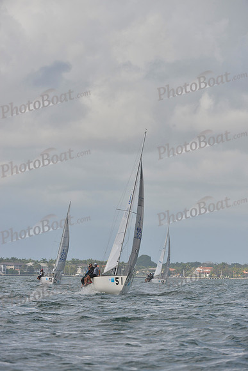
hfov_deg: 4.9
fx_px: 2891
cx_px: 124
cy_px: 186
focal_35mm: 280
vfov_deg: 7.4
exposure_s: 1/1250
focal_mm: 280
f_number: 9
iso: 400
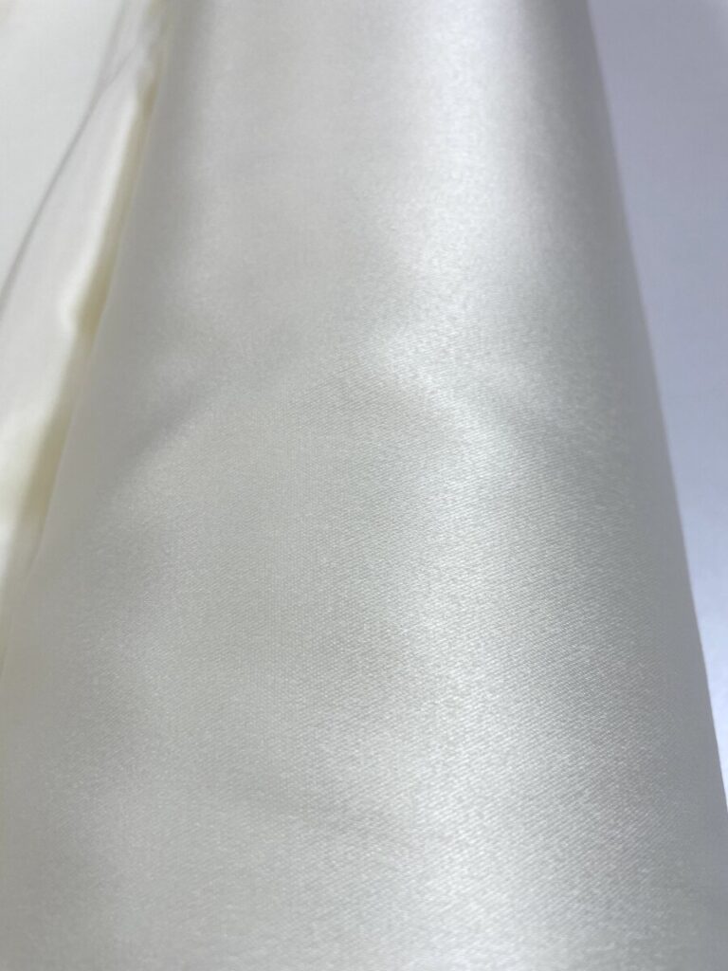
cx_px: 364
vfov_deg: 67.3
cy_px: 486
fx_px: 729
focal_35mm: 26
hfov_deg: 53.1
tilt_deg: -61.2
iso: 32
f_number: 1.6
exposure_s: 1/241
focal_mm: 4.2
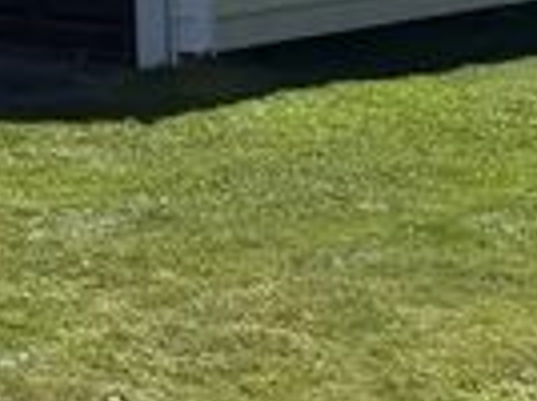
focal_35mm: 184
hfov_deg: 8.0
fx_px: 2849
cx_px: -1419
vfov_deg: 7.4
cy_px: -622
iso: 100
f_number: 1.78
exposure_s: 1/4167
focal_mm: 6.76
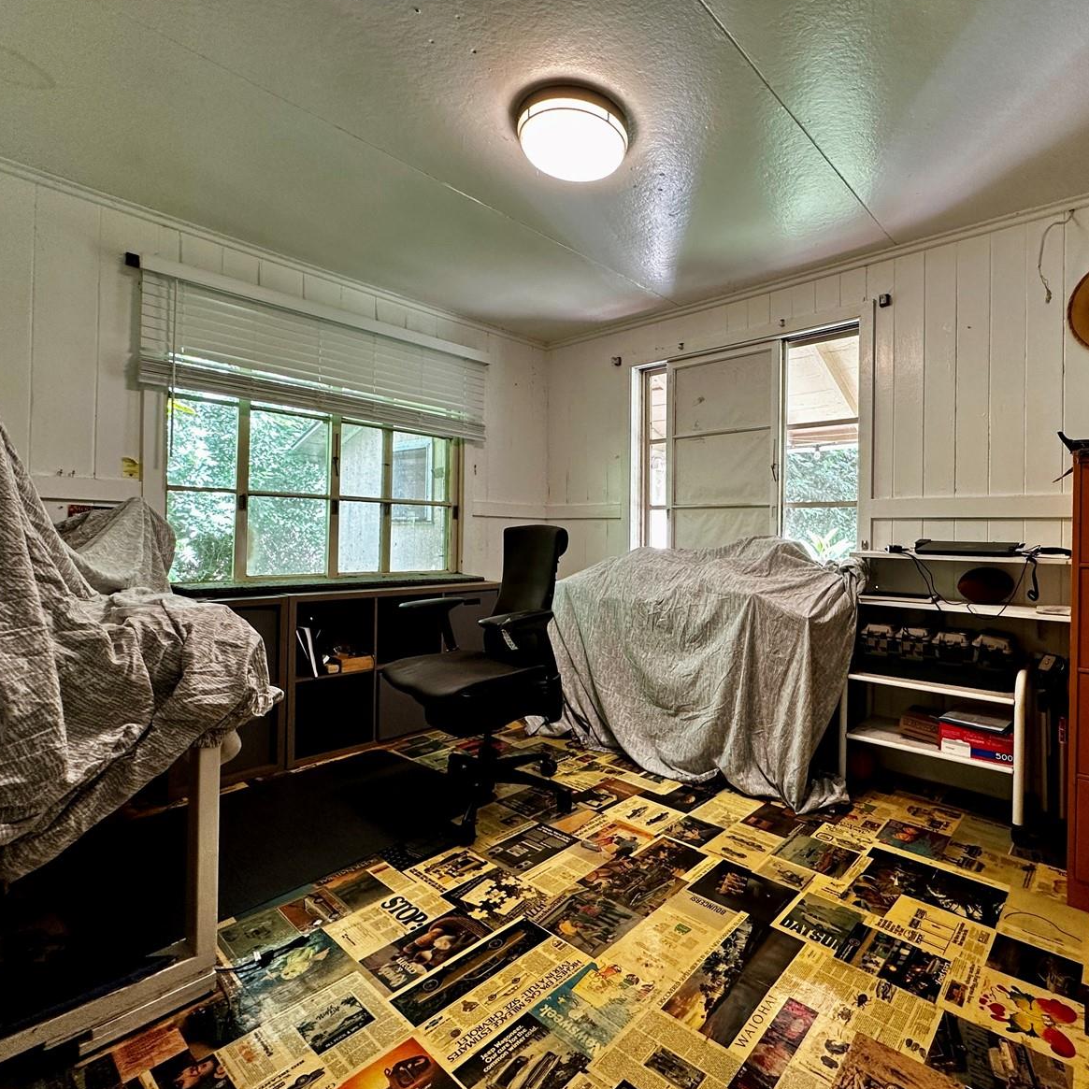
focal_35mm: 17
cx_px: 662
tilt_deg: +0.4
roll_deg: -1.1
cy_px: 532
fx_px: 605
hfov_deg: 82.8
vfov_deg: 84.0
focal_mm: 2.22
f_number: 2.2
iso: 160
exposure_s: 1/60
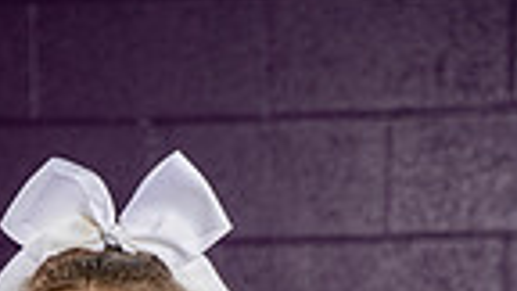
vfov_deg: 5.1
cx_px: 68
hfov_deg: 9.4
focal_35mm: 229
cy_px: 736
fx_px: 3139
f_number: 4
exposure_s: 1/250
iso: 250
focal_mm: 70
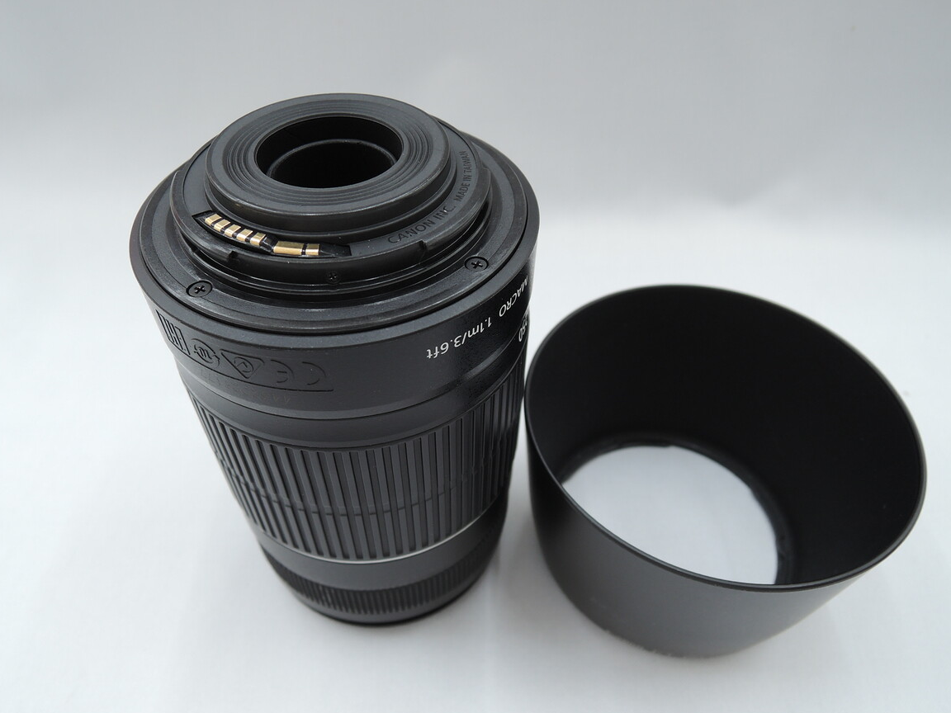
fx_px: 687
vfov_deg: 54.9
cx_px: 462
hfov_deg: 69.4
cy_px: 371
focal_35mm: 25
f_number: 2.8
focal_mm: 5.1
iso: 100
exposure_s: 1/30
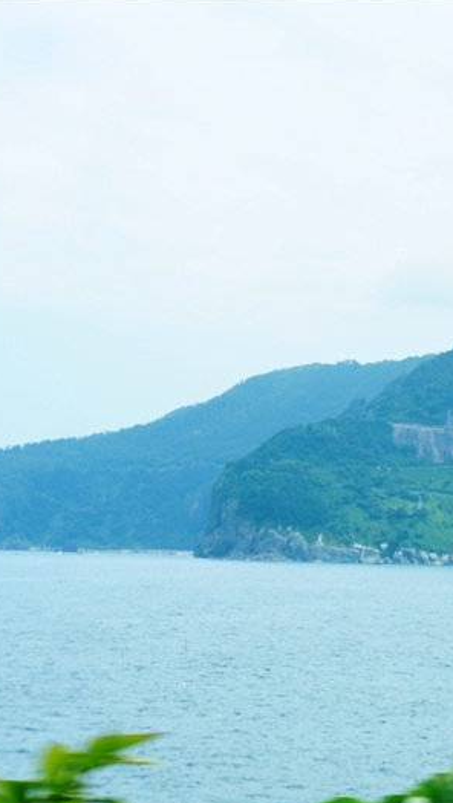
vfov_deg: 16.6
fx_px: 2750
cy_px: 400
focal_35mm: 129
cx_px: 542
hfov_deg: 9.3
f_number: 7.1
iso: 200
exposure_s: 1/250
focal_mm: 54
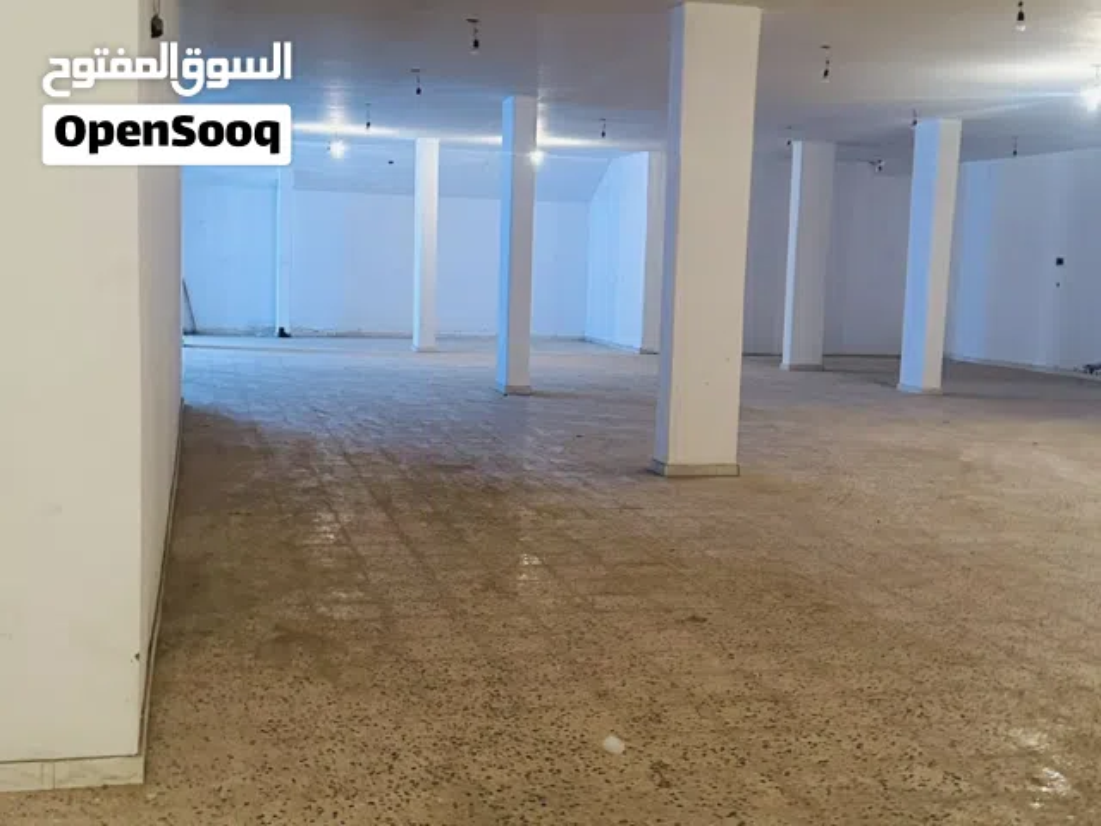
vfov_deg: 56.8
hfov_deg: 71.6
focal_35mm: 24
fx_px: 763
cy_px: 413
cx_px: 550
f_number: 1.78
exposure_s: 1/33
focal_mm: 6.86
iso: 640
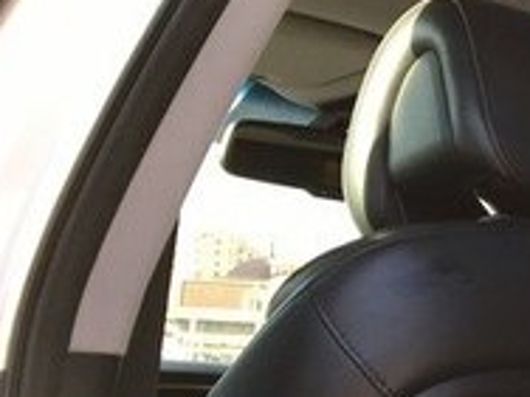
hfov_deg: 16.5
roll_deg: -1.7
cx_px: 911
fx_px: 1562
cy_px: 410
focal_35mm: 102
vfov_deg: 14.3
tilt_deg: +4.5
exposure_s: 1/119
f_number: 2.2
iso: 25
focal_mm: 4.15
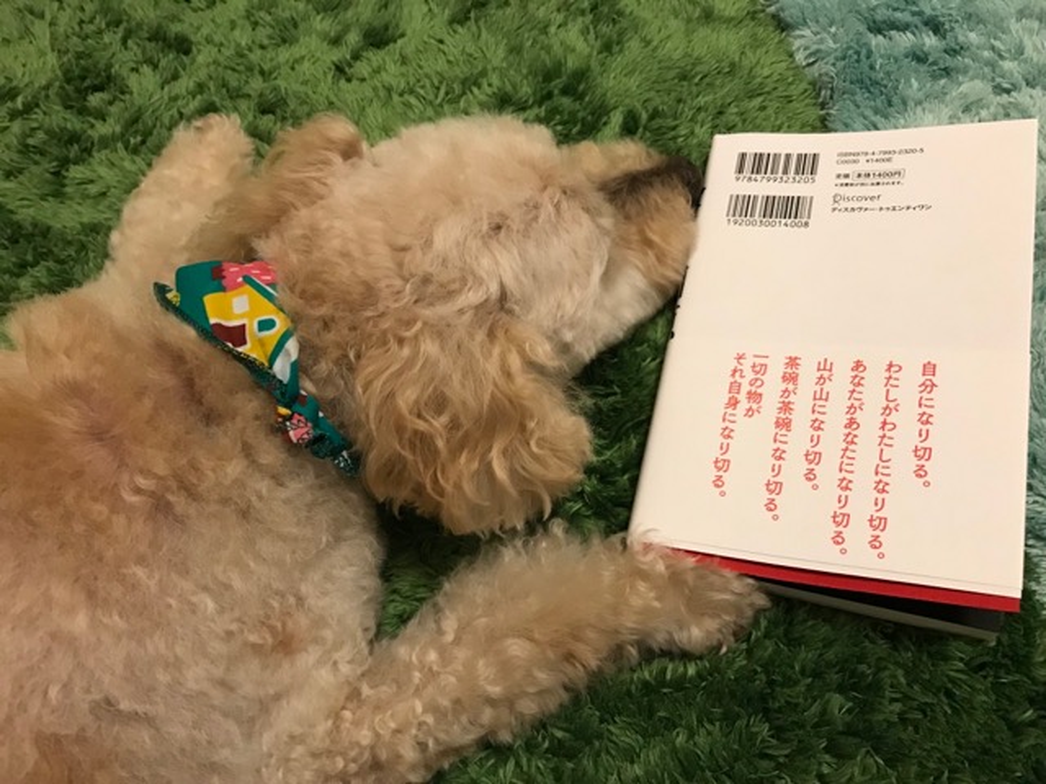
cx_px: 523
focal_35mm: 28
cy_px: 392
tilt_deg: -64.2
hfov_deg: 63.4
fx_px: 846
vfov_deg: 49.7
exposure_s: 1/17
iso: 80
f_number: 1.8
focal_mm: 3.99
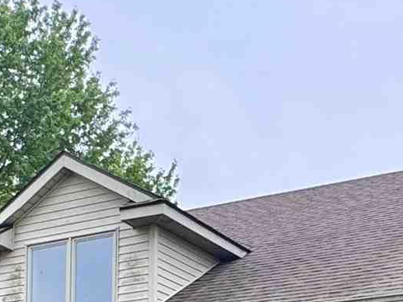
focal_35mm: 83
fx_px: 967
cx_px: 195
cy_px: 487
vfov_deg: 15.9
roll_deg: -0.1
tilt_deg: +1.7
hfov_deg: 23.5
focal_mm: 2.22
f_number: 2.2
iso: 40
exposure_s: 1/787
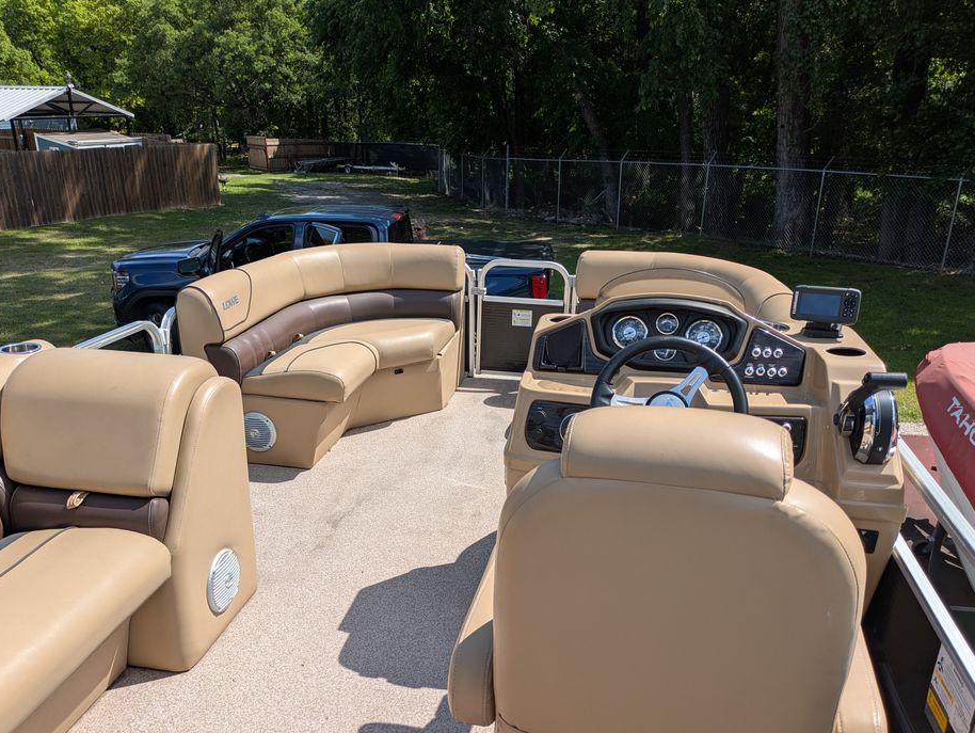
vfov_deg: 49.7
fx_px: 789
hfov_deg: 63.3
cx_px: 455
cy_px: 401
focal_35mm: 28
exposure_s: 1/1692
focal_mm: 5.43
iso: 46
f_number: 1.89
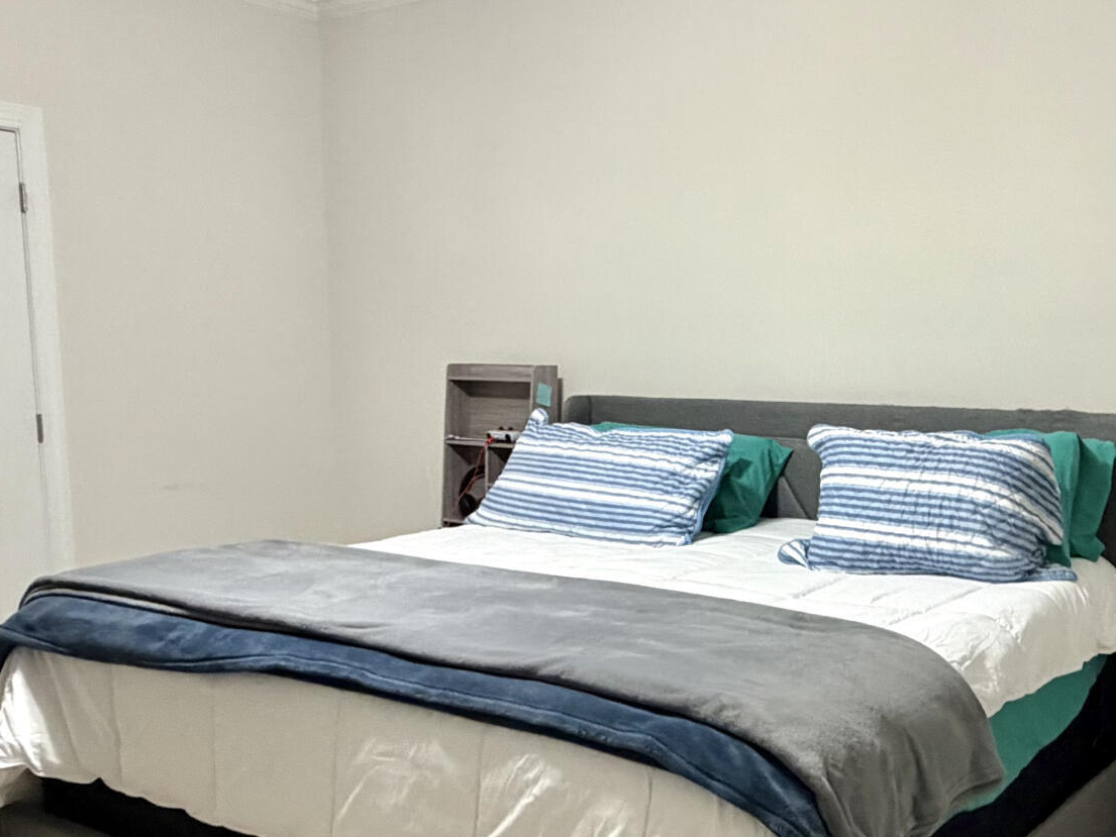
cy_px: 515
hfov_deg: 48.5
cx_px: 705
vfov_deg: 37.5
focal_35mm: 38
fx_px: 1225
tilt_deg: -8.5
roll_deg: -0.1
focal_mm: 2.22
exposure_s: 1/60
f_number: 2.2
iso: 400
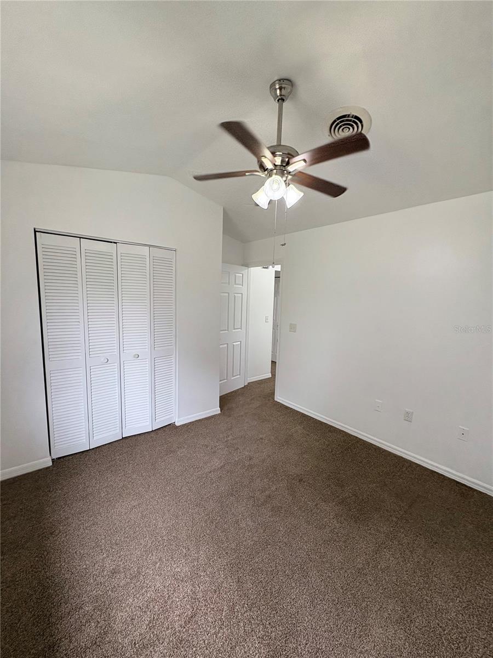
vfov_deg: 102.1
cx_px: 246
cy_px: 329
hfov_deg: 85.7
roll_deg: -2.6
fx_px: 266
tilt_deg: -7.3
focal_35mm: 14
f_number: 2.2
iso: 200
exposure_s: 1/120
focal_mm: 2.22
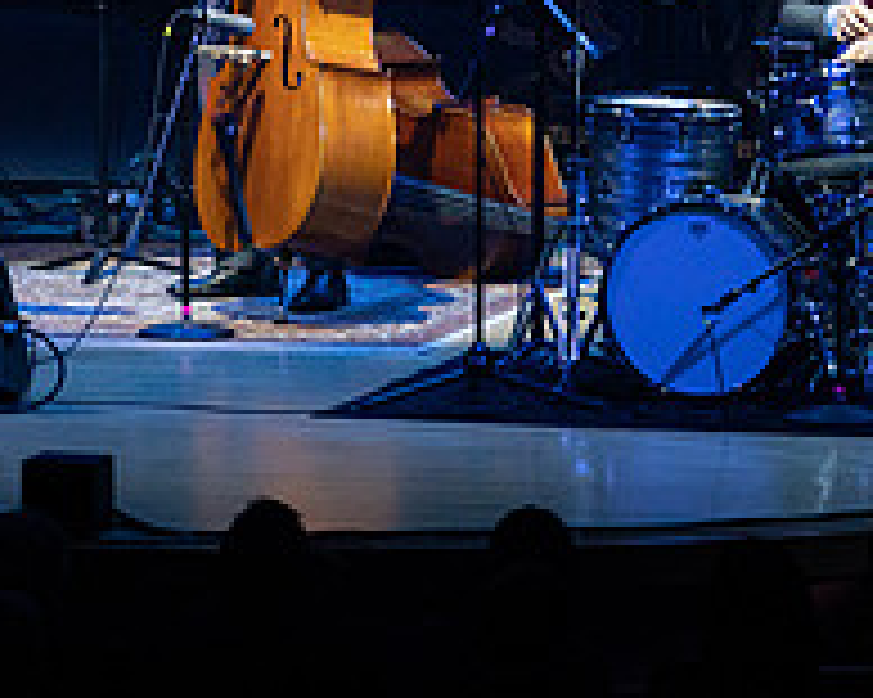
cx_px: -36
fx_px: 11724
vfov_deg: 3.4
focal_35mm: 454
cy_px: 20
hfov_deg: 4.3
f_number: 8
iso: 4000
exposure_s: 1/200
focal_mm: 162
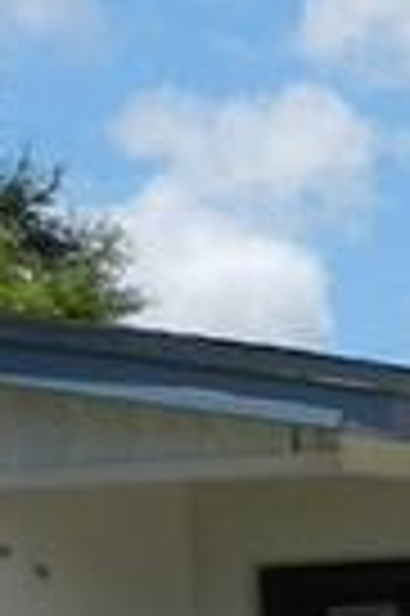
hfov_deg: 7.1
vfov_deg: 10.8
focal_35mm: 179
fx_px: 3065
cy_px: 1075
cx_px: 1099
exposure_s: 1/1000
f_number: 4.5
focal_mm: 4
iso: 160
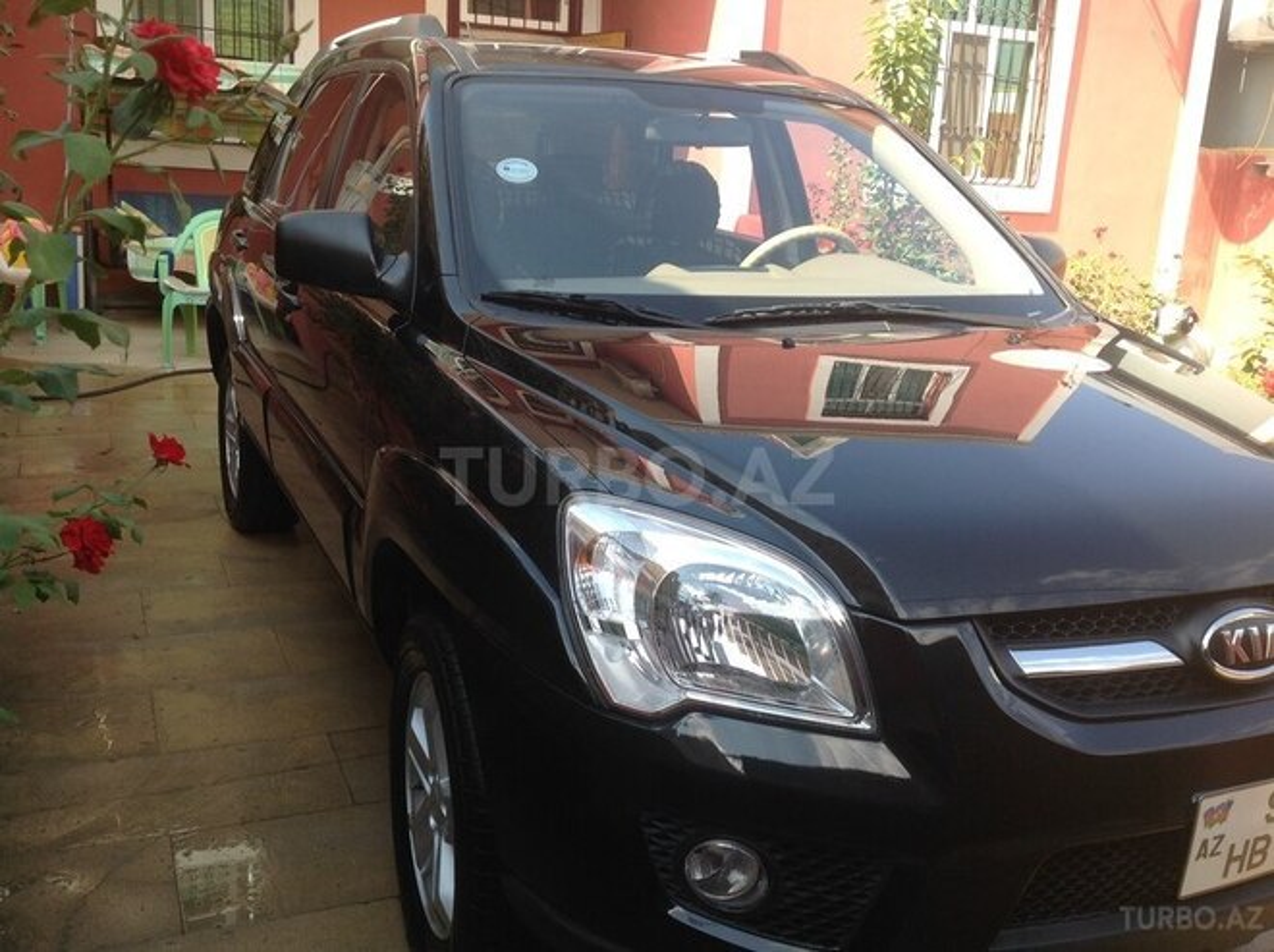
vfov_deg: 40.6
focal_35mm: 35
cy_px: 476
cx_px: 637
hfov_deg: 52.7
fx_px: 1286
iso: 50
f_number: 2.4
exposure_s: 1/347
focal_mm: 4.28
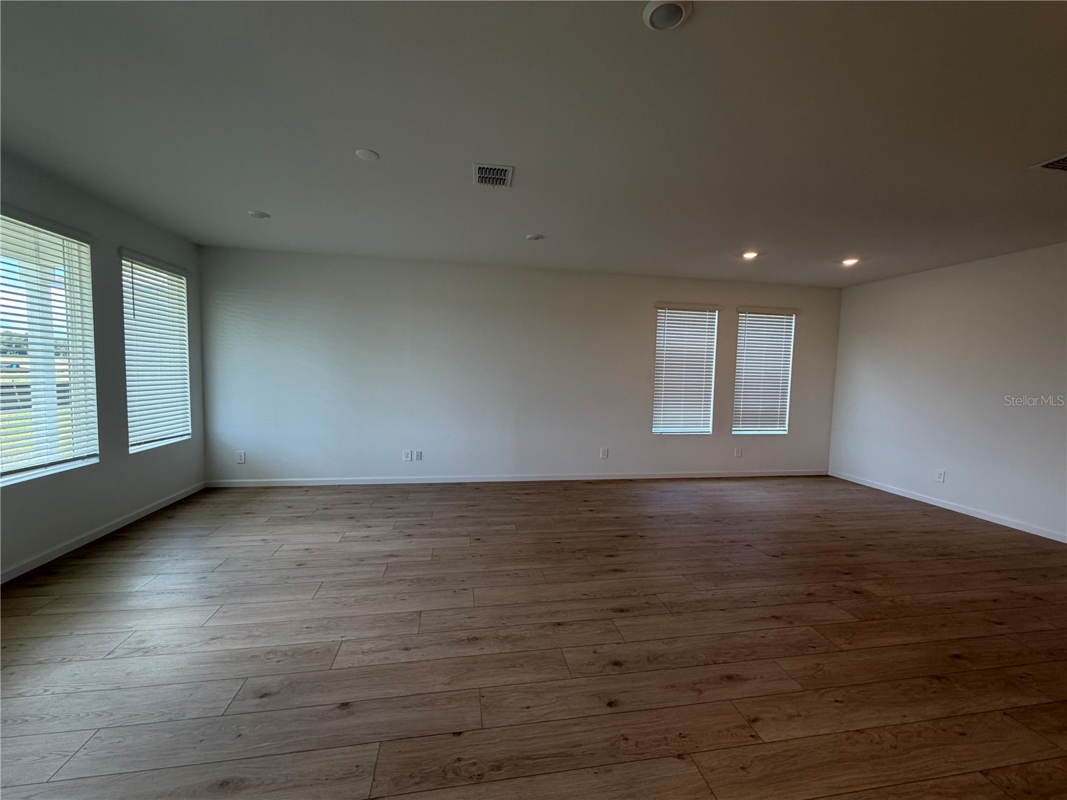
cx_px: 534
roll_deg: -1.0
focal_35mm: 14
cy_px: 400
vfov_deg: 85.7
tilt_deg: -3.1
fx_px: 432
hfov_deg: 102.1
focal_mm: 2.22
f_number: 2.2
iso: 64
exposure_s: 1/120
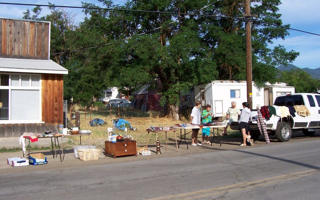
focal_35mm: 40
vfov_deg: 31.9
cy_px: 111
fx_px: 349
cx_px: 158
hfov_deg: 49.3
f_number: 5.6
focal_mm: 5.6
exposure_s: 1/500
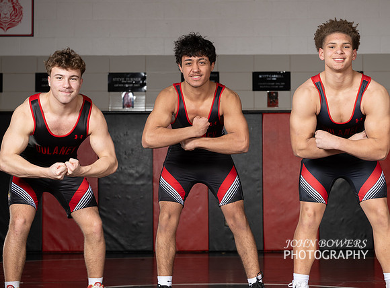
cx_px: 217
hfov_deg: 25.8
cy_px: 146
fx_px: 850
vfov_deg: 19.2
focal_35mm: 76
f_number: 4.5
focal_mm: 70
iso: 200
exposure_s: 1/125
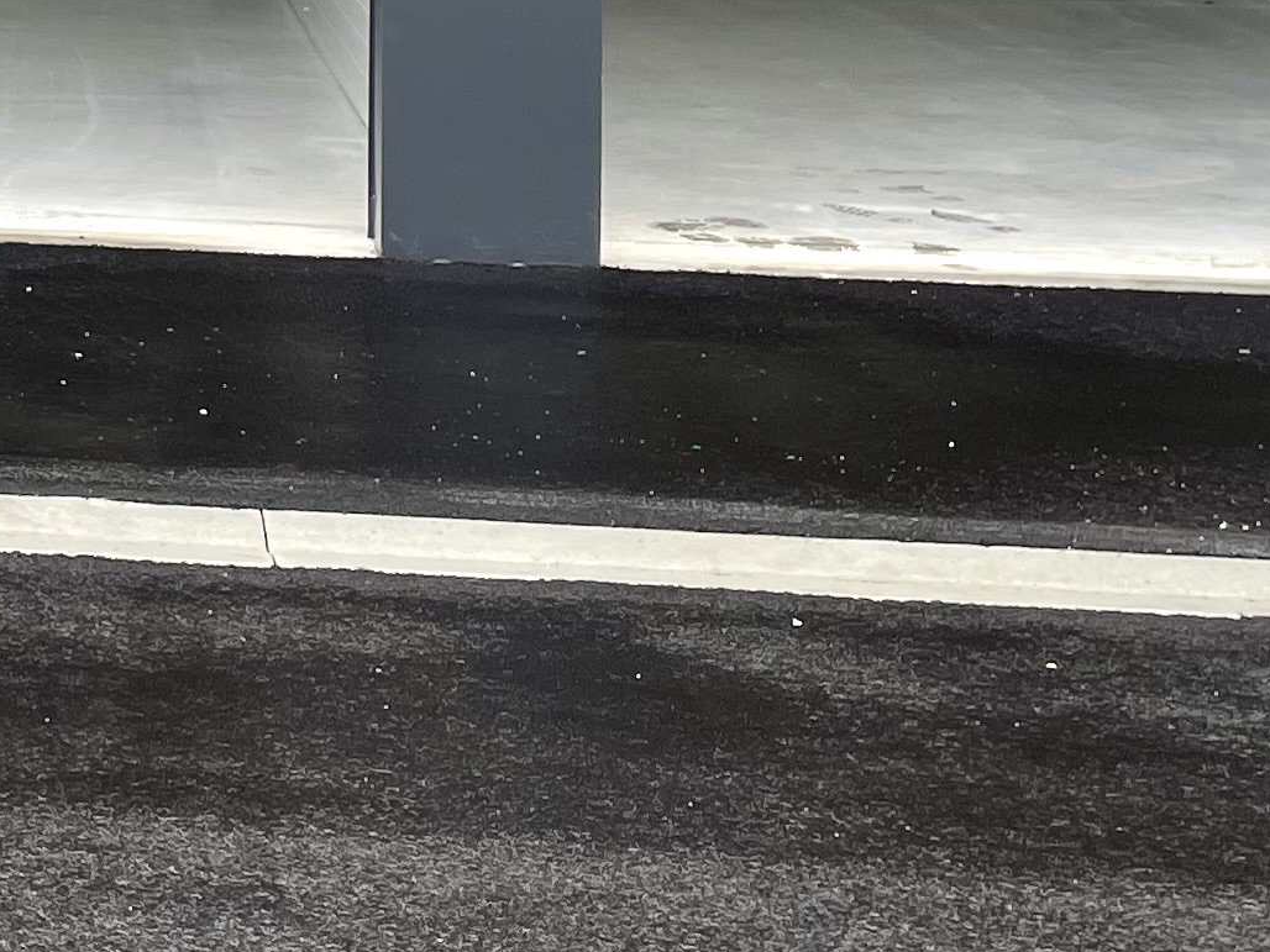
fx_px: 3742
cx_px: -505
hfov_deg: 17.7
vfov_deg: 13.8
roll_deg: -0.6
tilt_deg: -0.8
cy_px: -398
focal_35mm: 102
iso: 32
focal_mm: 4.2
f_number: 1.6
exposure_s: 1/222
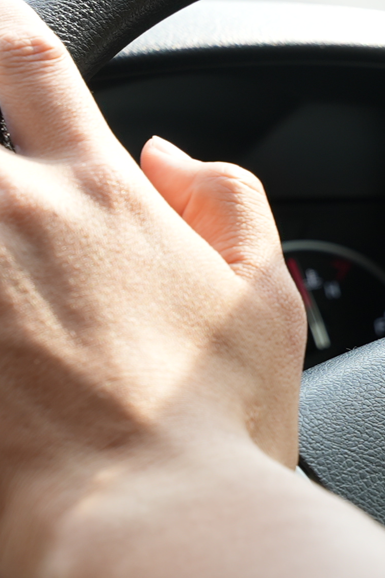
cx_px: 627
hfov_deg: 6.5
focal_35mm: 208
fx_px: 3335
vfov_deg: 9.9
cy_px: 398
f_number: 5
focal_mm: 55.5
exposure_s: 1/100
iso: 80
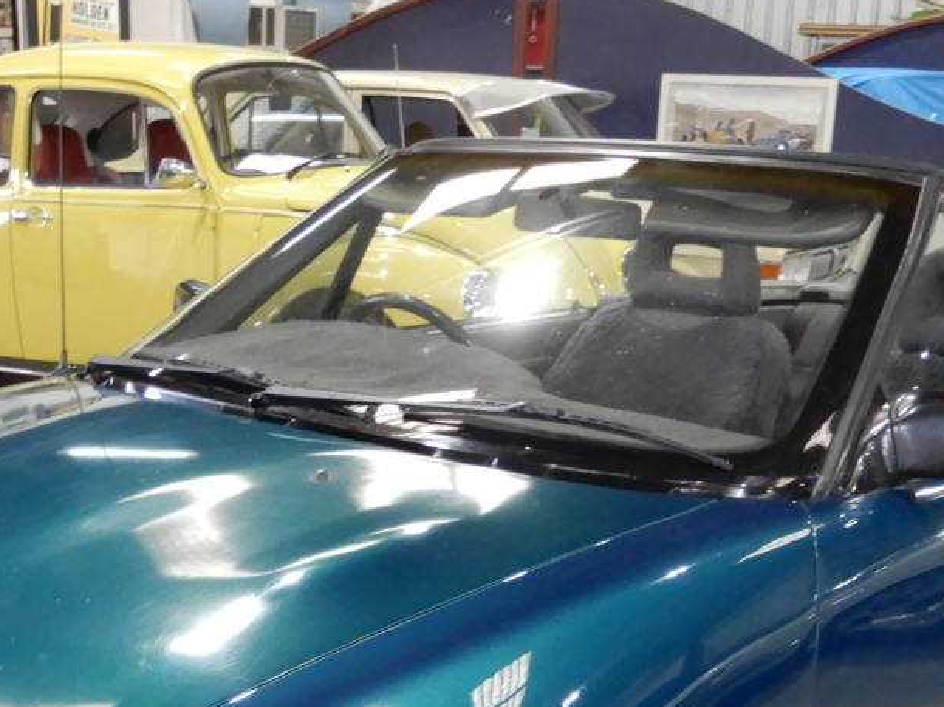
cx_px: 388
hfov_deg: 30.7
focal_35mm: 63
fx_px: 1717
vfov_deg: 22.4
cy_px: 712
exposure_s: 1/25
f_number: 3.4
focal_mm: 4.3
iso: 400
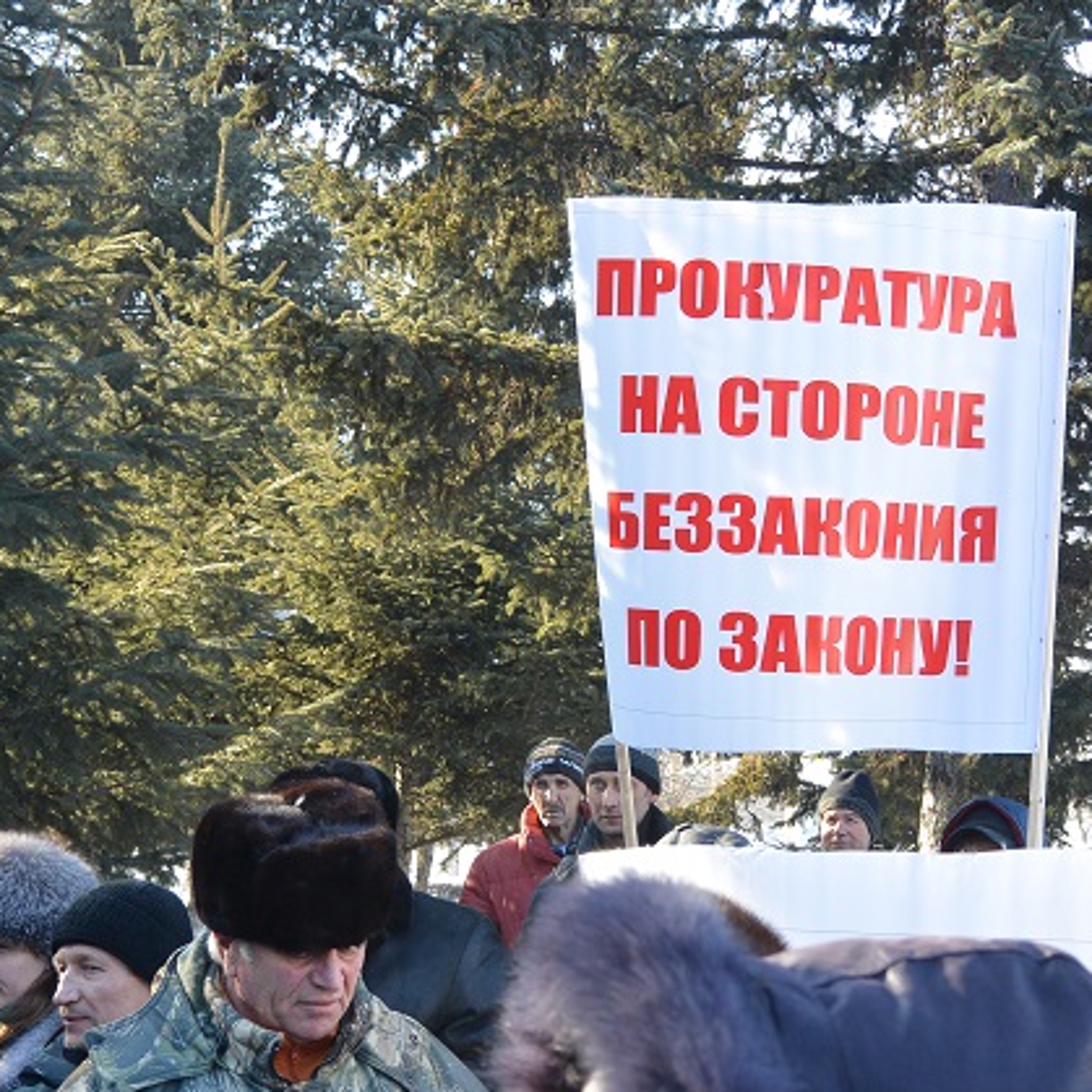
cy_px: 547
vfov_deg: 28.2
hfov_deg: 27.9
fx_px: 2177
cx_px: 761
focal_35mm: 61
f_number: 4.5
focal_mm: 17.7
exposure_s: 1/250
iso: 220
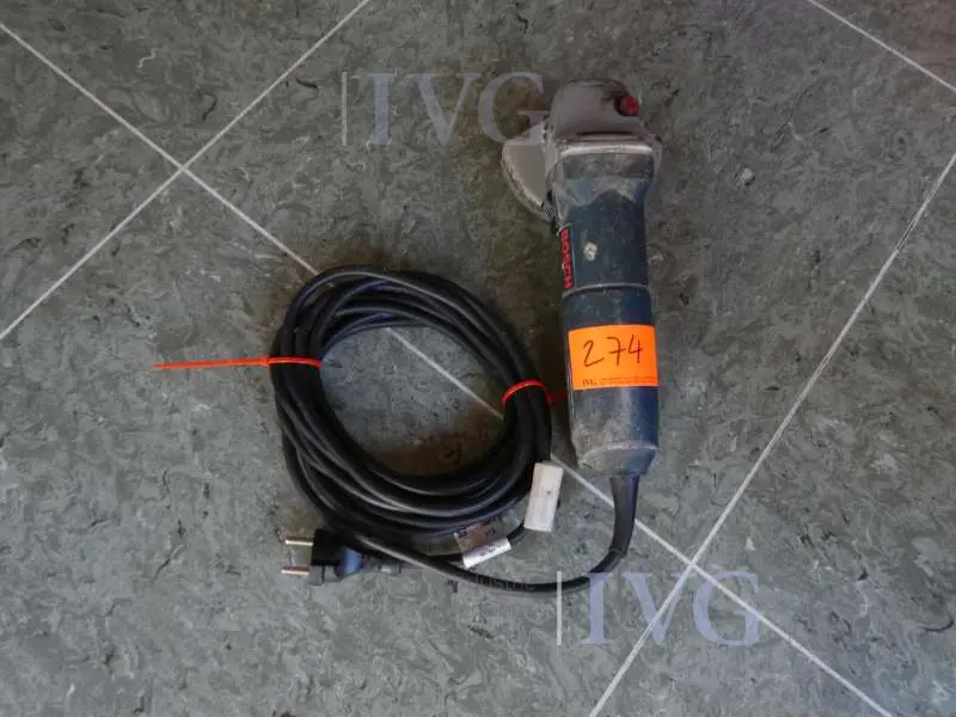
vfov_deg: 56.8
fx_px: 663
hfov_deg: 71.6
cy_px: 358
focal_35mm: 24
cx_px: 478
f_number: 3.3
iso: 500
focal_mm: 4.3
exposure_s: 1/60
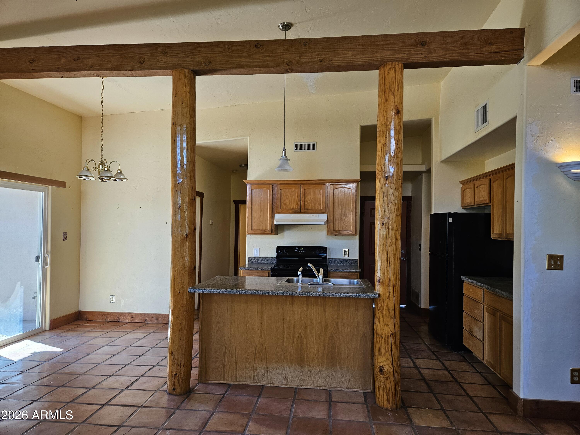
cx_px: 290
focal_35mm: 23
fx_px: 385
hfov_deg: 73.9
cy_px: 218
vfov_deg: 58.9
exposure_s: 1/120
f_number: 1.8
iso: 125
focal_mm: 5.4
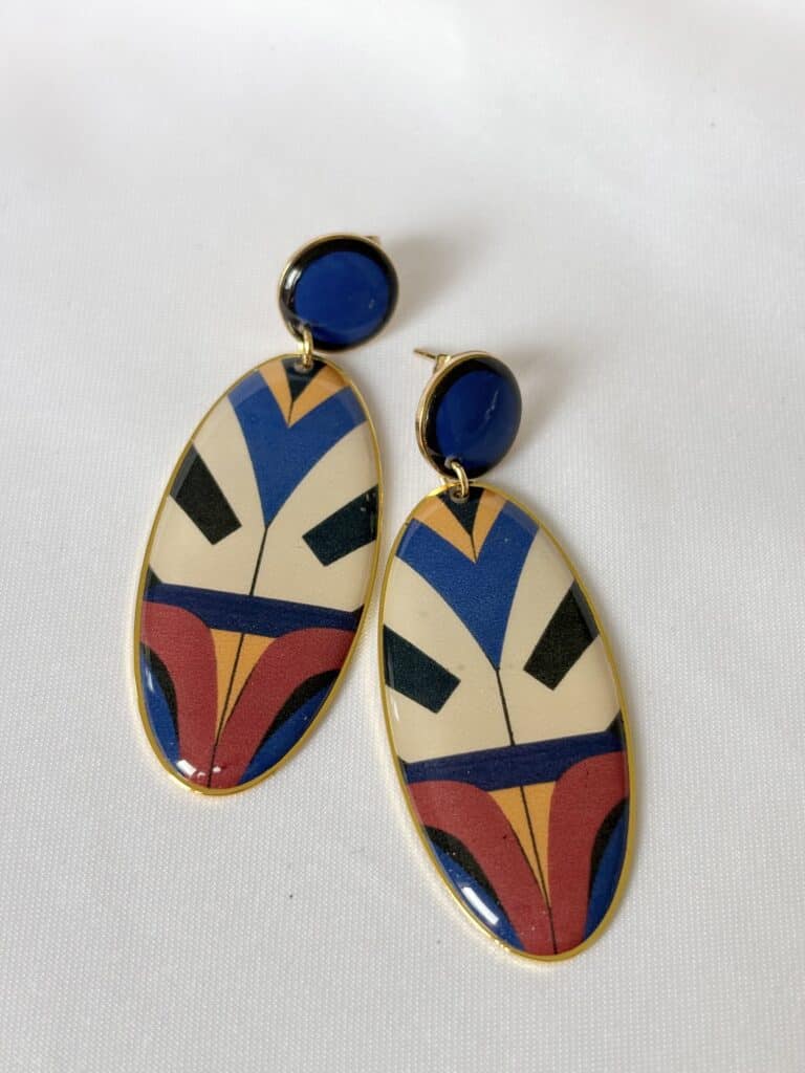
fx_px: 1612
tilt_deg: -62.6
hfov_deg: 28.0
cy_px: 536
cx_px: 402
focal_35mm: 52
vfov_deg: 36.8
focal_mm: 5.96
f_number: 1.6
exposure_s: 1/747
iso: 50
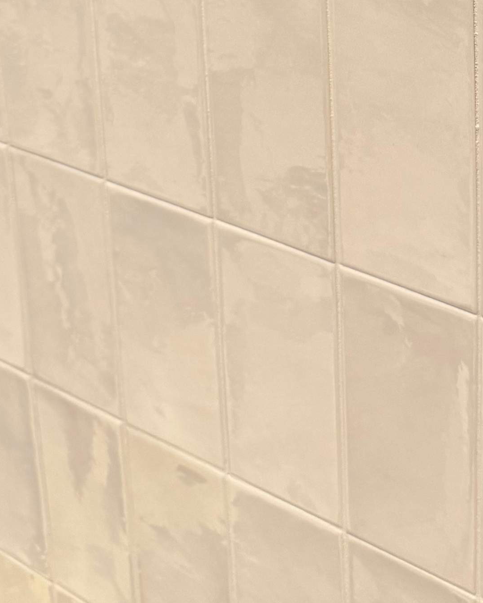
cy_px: -165
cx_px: 352
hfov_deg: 21.7
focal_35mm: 70
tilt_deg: -13.0
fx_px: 1251
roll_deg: -0.1
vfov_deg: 24.1
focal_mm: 6.76
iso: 160
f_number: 1.78
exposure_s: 1/60
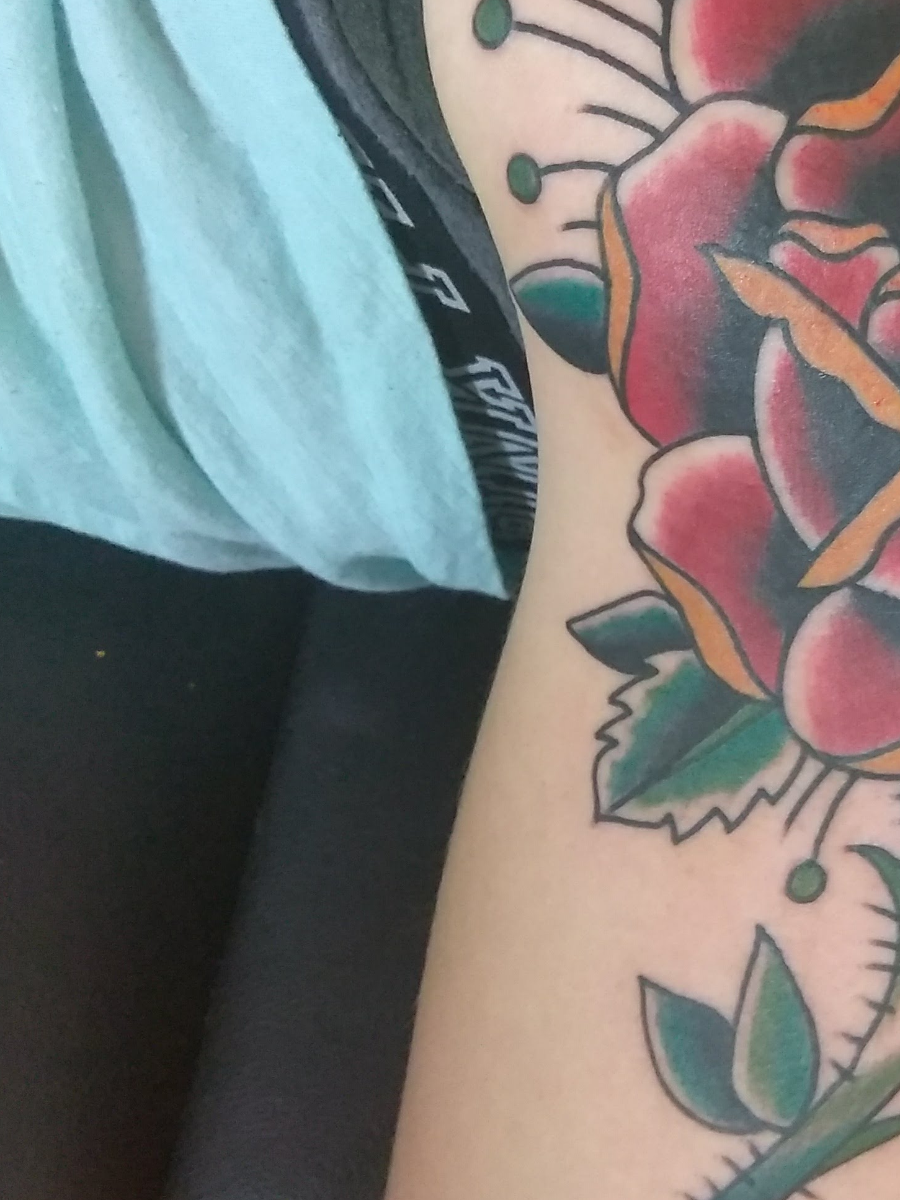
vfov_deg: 43.5
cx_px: 941
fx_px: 1491
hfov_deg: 30.7
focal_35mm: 43
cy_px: 454
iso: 739
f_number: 2.2
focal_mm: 3.46
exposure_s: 1/24
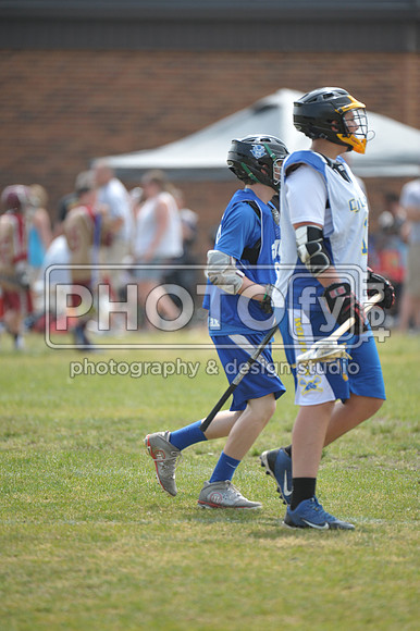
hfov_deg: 3.4
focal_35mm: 400
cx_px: 210
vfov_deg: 5.2
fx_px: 7008
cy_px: 316
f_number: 4
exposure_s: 1/1600
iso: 640
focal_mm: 400
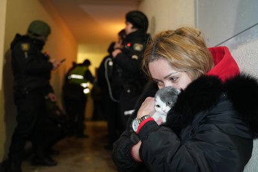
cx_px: 129
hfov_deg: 57.2
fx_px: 237
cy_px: 86
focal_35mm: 33
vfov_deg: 40.0
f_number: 2.8
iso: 2500
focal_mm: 33
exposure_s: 1/40
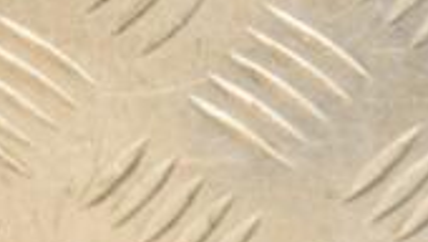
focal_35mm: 344
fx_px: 3908
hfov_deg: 6.2
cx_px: 463
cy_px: 461
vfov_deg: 3.5
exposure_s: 1/100
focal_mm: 62
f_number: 5.3
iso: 800
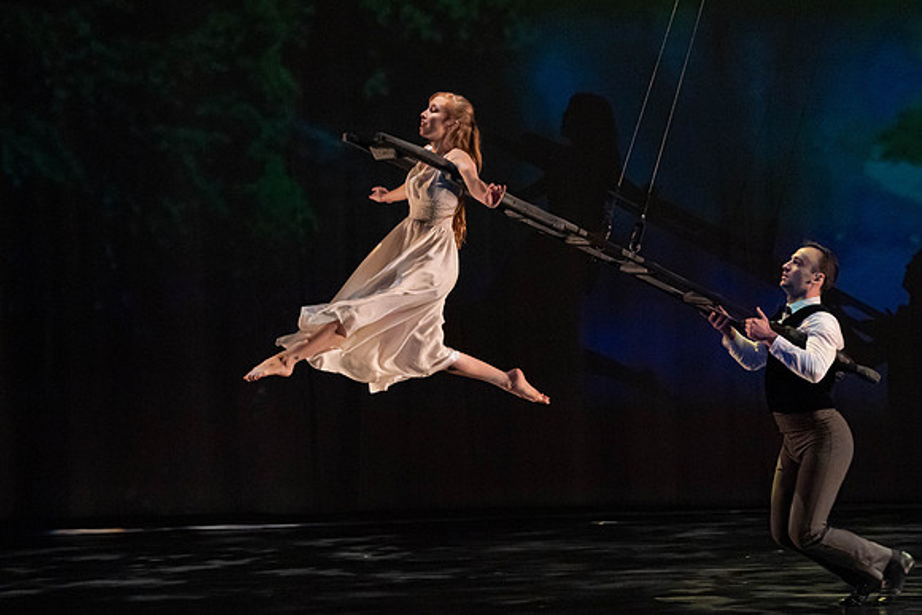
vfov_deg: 4.2
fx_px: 8400
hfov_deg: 6.3
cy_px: 268
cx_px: 473
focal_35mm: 328
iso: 6400
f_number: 5.6
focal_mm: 279
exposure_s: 1/320
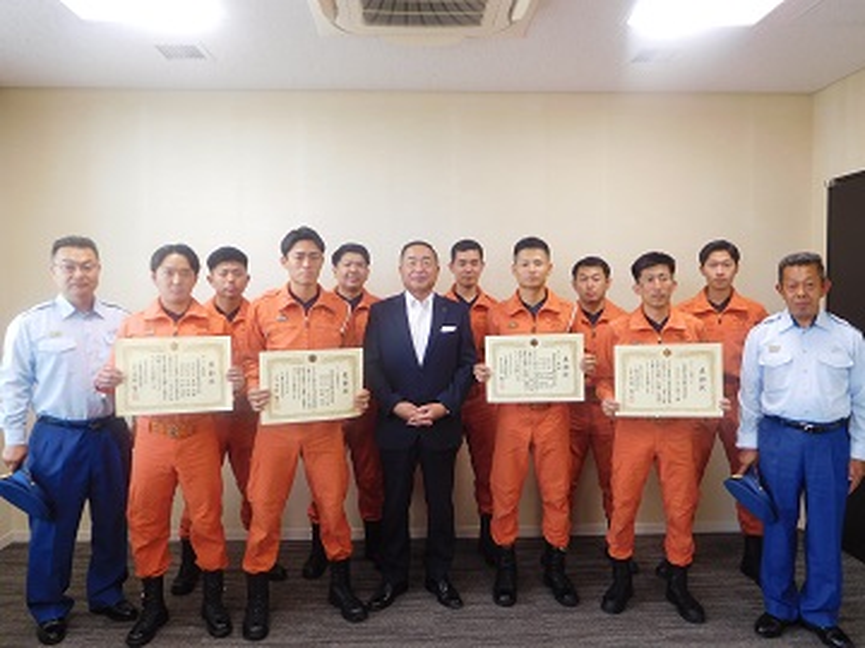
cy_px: 324
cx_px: 432
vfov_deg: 54.9
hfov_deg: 69.4
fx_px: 625
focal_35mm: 25
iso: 140
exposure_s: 1/30
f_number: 3.4
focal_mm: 4.5
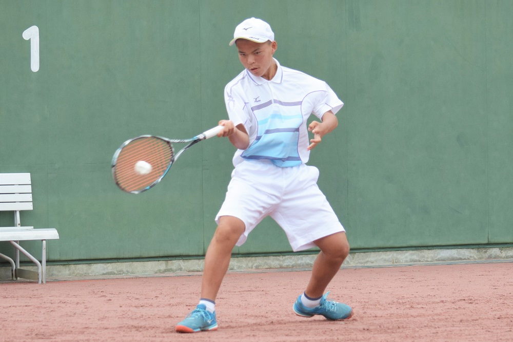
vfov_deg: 10.6
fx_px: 1838
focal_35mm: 129
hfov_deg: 15.9
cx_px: 256
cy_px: 171
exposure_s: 1/1600
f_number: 4.5
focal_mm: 86
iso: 640
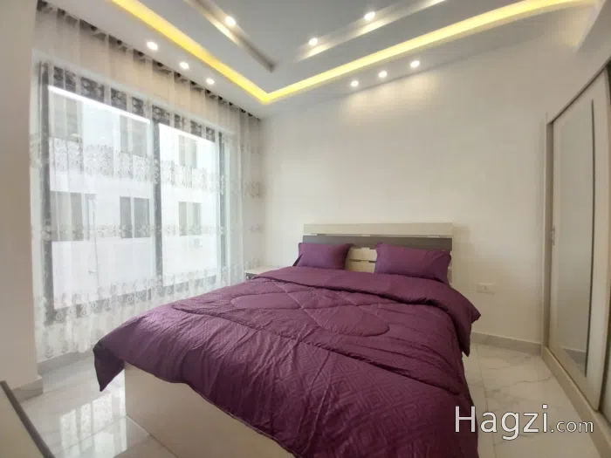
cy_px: 229
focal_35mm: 13
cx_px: 306
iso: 64
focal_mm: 1.3
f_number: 2.2
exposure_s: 1/50
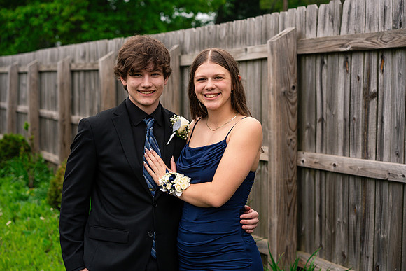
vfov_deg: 15.8
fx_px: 979
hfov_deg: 23.4
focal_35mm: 87
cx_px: 205
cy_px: 135
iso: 400
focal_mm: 85
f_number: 5
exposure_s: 1/800
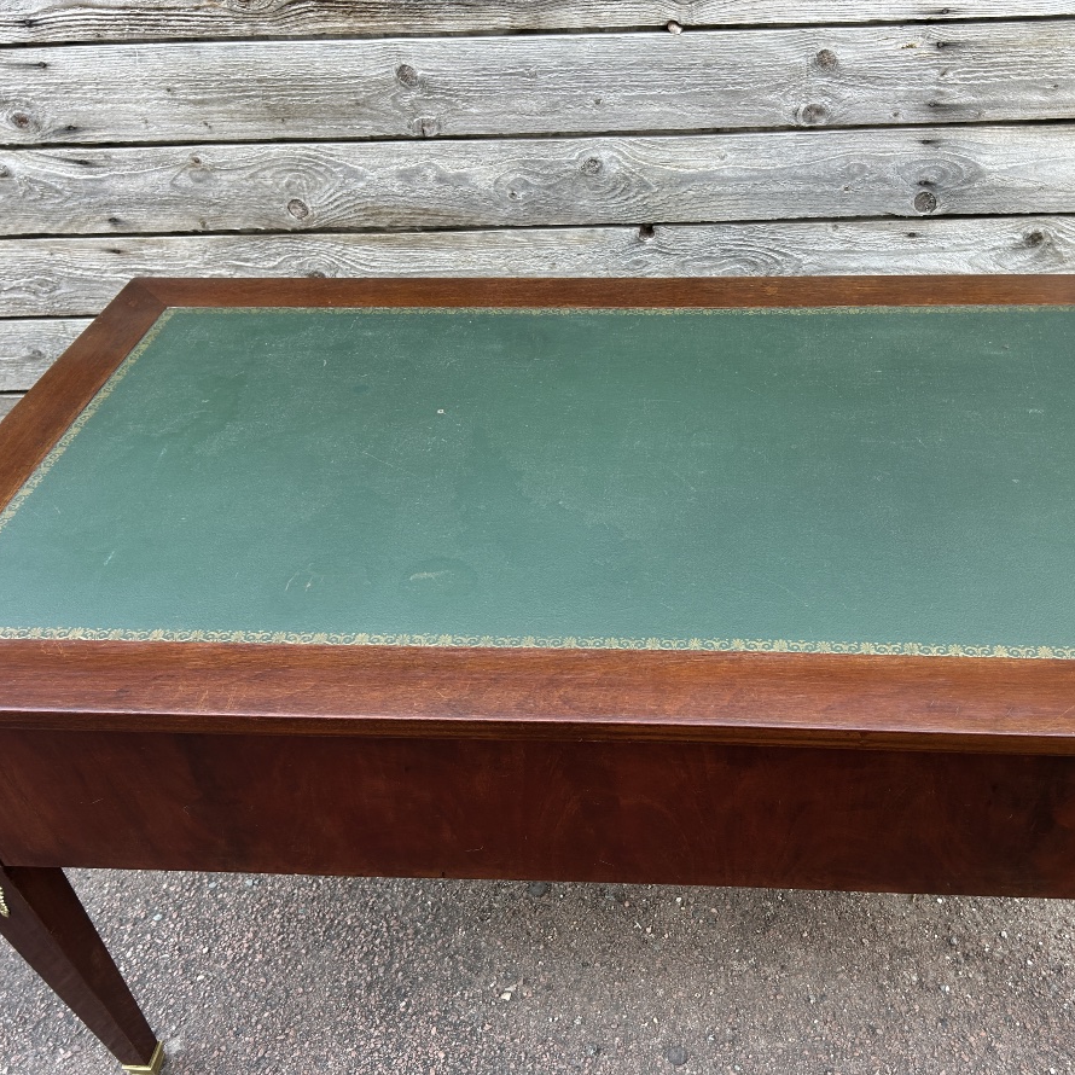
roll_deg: +1.2
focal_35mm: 31
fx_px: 1089
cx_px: 662
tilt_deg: -41.0
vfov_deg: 52.5
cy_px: 536
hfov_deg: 52.1
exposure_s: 1/162
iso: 40
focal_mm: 5.7
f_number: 1.5
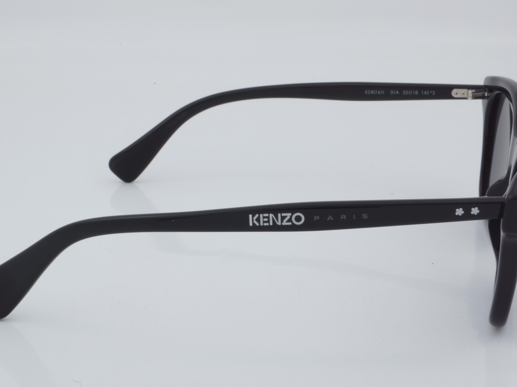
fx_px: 1098
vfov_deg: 20.0
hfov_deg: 26.5
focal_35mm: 74
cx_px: 263
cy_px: 193
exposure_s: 1/3
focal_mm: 45
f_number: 32
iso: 100
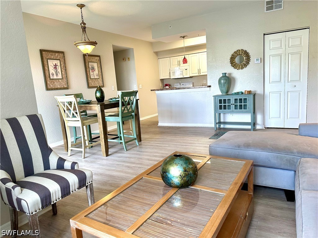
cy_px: 119
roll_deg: +4.9
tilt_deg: -8.9
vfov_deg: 56.8
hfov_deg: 71.6
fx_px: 220
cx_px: 159
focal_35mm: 24
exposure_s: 1/120
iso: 160
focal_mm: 6.86
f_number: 1.78
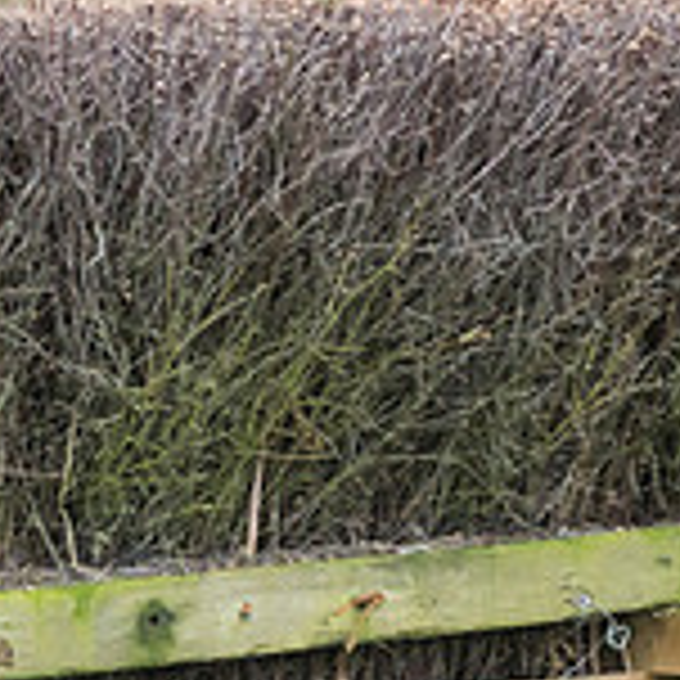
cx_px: 1215
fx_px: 9134
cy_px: -423
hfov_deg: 4.2
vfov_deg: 4.2
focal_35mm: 411
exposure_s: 1/1000
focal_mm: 86
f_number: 2.8
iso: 800
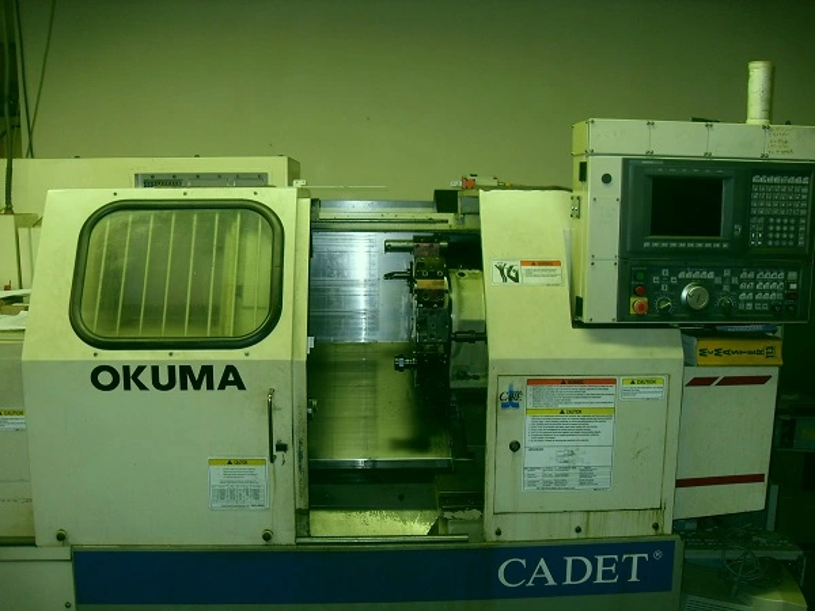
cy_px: 306
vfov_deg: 41.8
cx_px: 408
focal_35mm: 34
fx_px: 800
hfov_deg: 54.0
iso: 100
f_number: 2.8
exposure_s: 1/45
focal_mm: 6.3
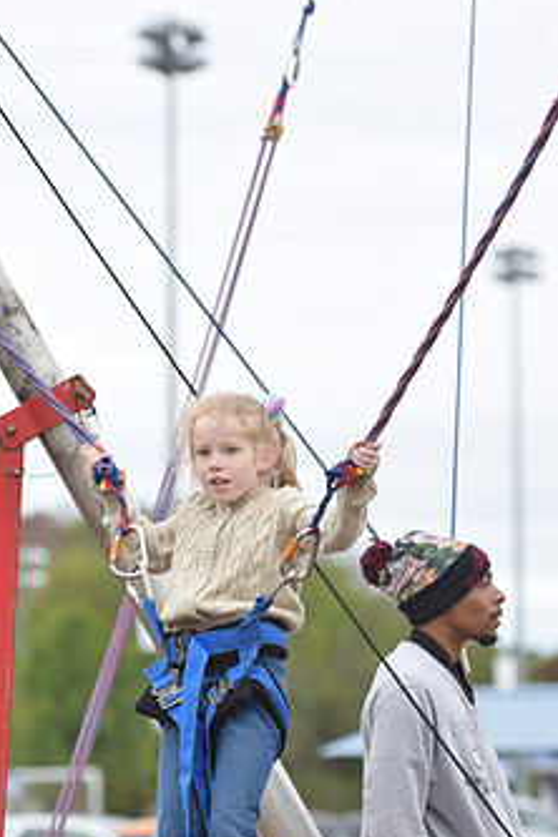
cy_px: 490
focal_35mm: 254
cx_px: 191
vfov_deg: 8.1
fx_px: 5898
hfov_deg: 5.4
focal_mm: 125
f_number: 3.5
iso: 200
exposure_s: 1/500
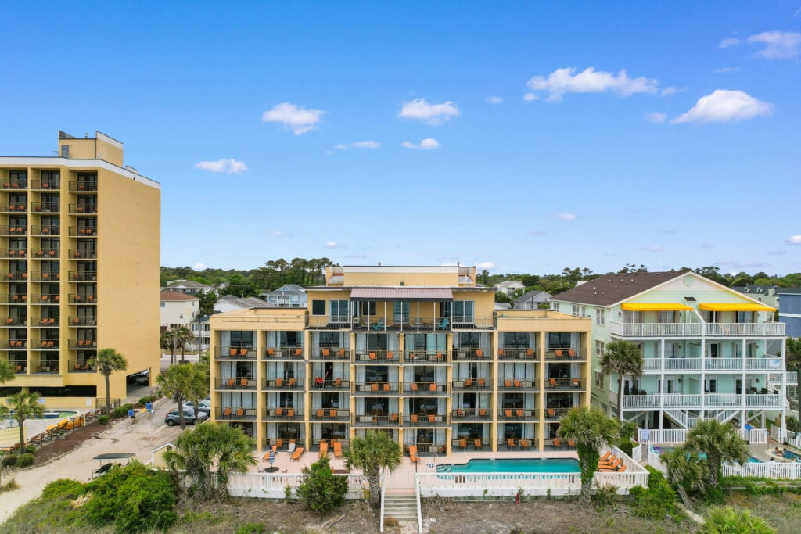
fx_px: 490
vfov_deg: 57.2
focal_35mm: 22
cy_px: 267
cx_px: 400
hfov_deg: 78.6
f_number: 2.8
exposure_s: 1/500
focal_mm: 8.38
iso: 100
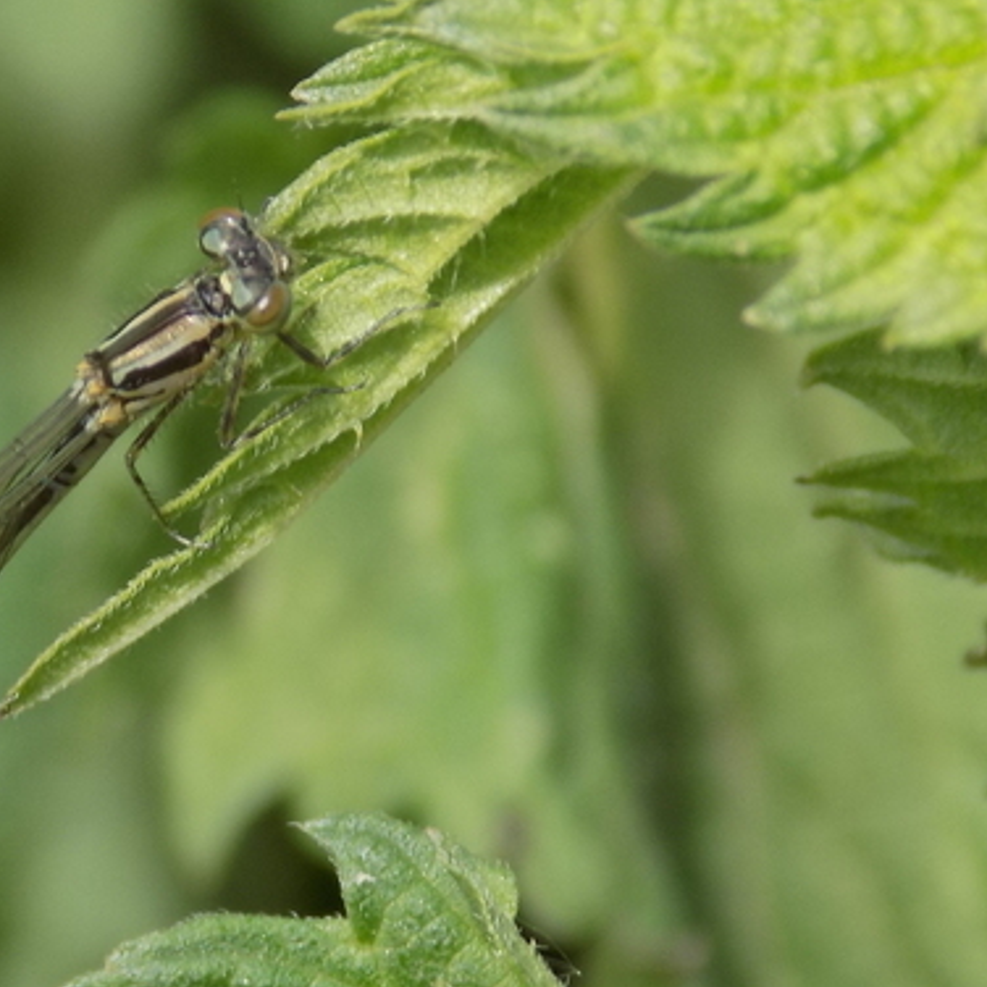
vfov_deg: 3.4
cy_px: 396
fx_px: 16742
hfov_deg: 3.4
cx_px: 96
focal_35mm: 519
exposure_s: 1/200
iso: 80
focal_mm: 46
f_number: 5.7
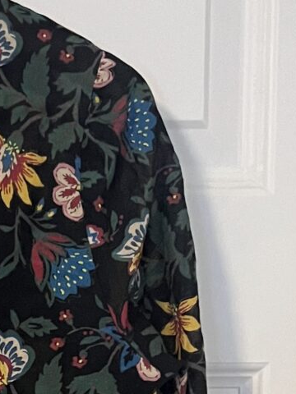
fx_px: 1266
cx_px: -194
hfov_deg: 12.5
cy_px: 499
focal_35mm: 111
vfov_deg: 16.8
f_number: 1.6
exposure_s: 1/60
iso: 400
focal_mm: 5.1
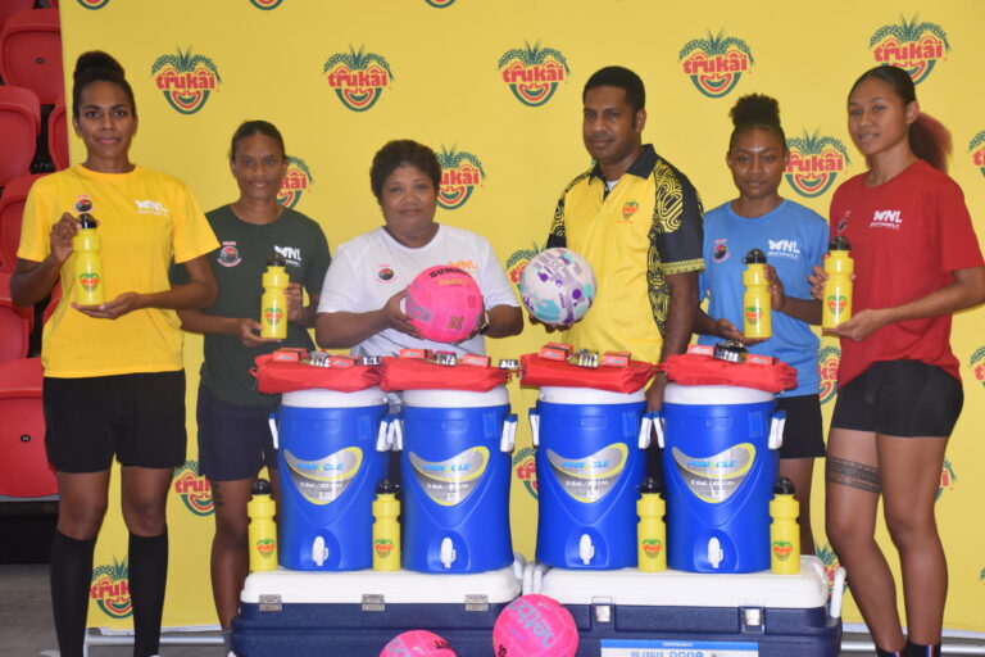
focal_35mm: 75
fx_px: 2052
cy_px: 328
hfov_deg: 27.0
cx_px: 492
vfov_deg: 18.2
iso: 800
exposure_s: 1/80
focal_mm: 50
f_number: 4.8
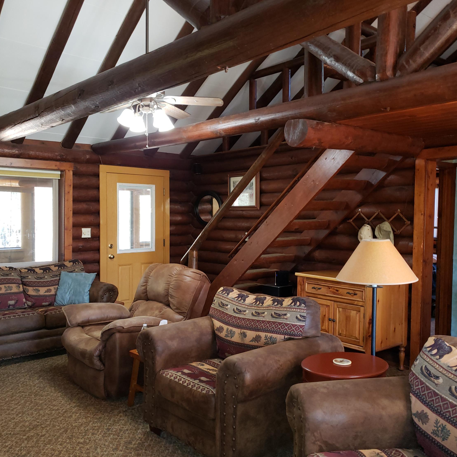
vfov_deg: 52.5
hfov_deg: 52.5
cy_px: 230
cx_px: 213
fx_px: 463
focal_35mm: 31
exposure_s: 1/20
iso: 125
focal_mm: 4.3
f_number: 1.5
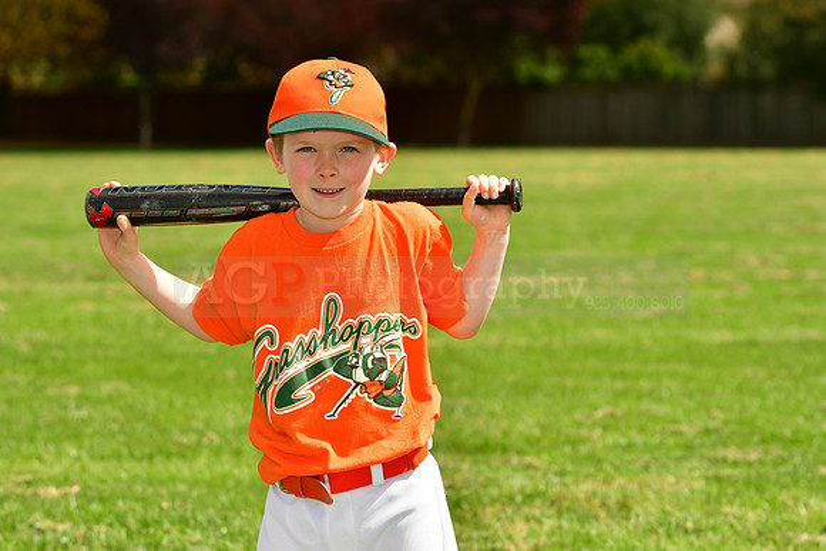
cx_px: 413
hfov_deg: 14.0
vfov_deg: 9.3
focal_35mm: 147
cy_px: 276
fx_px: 3373
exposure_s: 1/1000
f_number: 5
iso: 200
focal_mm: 98
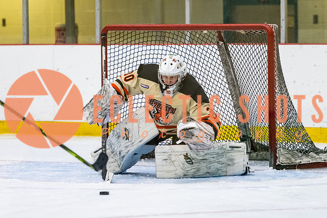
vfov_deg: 5.2
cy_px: 121
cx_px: 162
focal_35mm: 267
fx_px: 2422
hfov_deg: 7.7
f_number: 3.2
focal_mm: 170
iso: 3200
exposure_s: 1/640
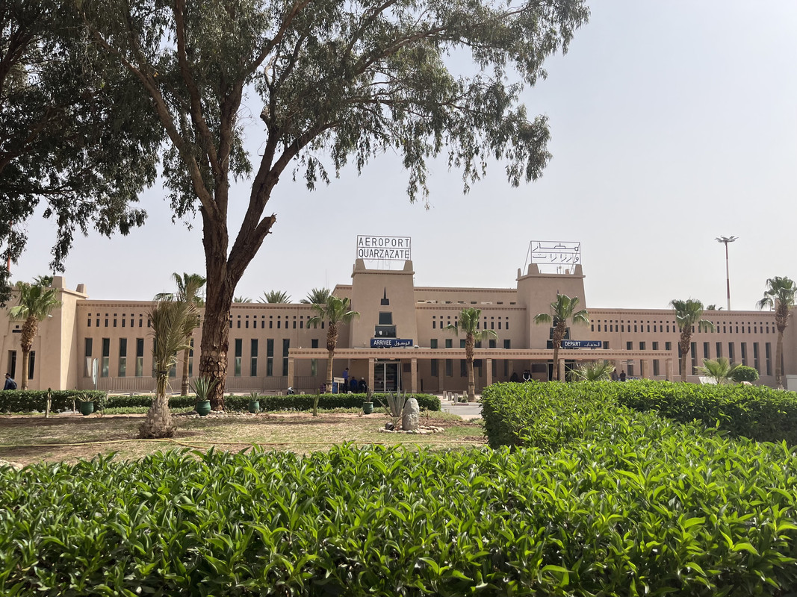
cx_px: 398
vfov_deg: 53.1
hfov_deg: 67.3
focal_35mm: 26
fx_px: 599
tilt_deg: +4.1
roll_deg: +1.0
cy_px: 298
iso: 50
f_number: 1.6
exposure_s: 1/6173
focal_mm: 5.1
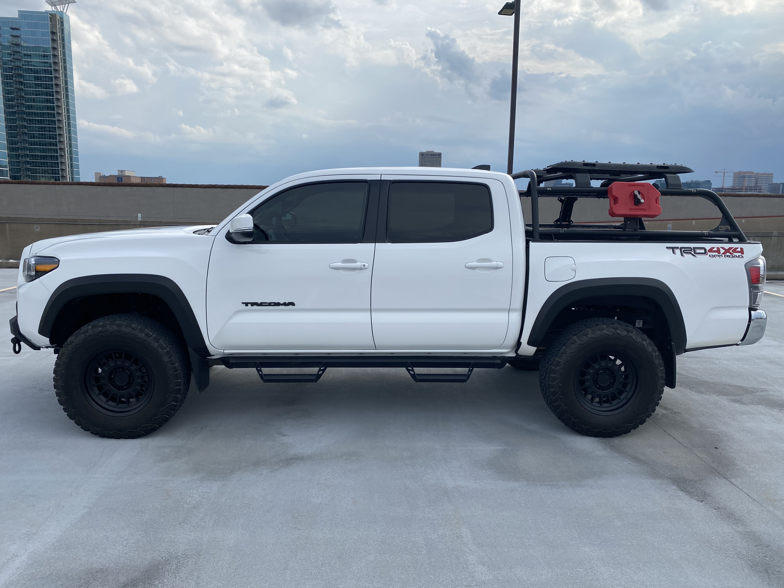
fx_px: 589
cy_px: 294
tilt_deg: -8.3
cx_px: 392
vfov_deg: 53.1
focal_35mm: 26
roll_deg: -1.1
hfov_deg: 67.3
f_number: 1.8
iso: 32
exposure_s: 1/3125
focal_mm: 4.25
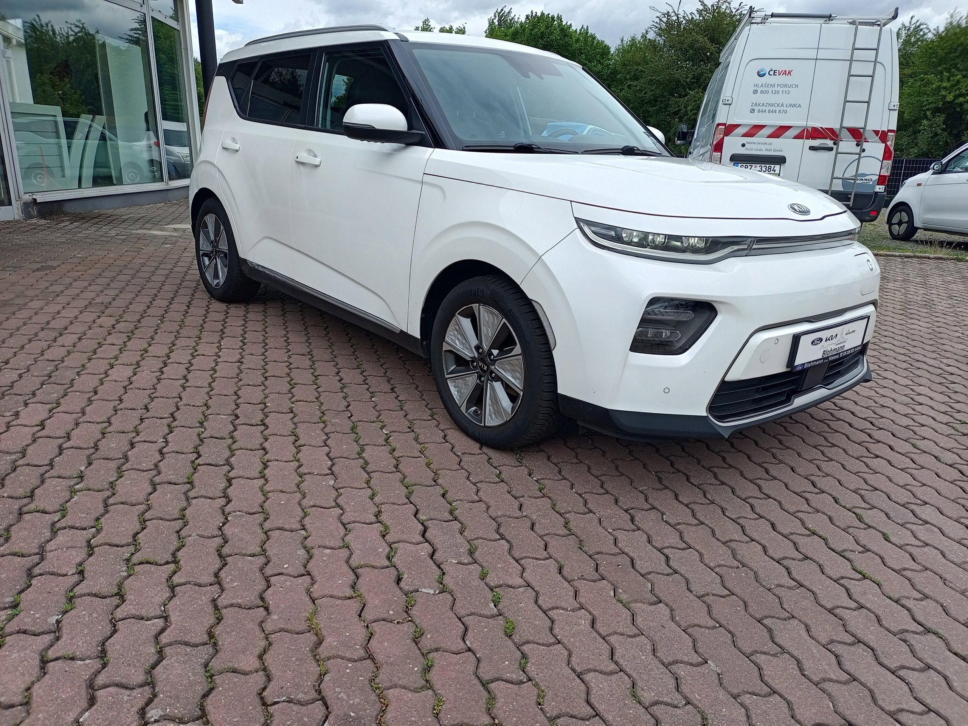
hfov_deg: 69.4
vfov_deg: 54.9
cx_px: 484
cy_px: 363
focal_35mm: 25
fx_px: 699
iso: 103
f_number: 1.79
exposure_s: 1/1091
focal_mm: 4.69
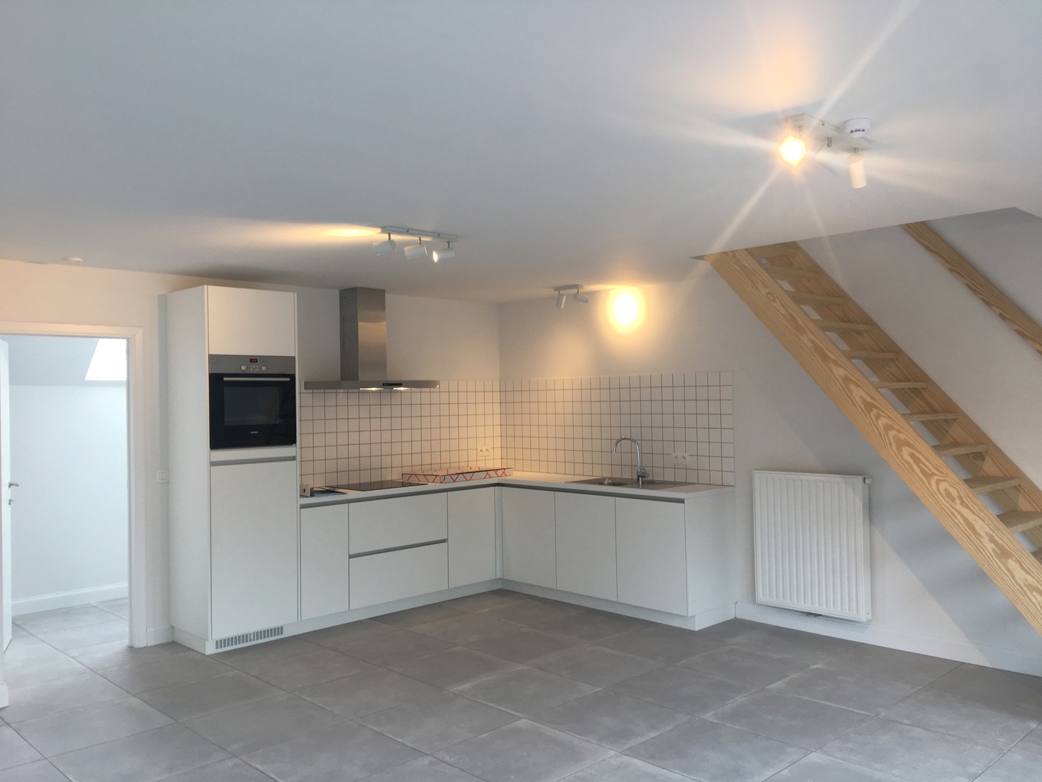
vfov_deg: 48.2
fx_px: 873
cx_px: 521
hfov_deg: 61.7
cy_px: 391
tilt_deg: -1.1
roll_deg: +0.8
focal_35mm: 29
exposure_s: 1/50
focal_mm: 4.15
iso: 25
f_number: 2.2
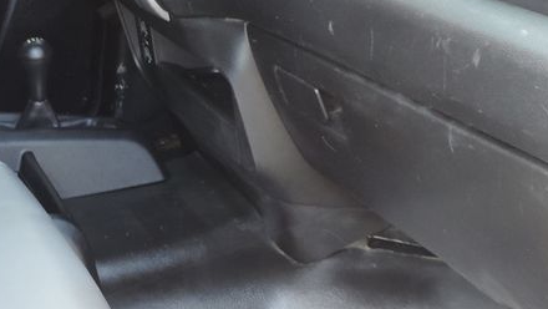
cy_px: 90
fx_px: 1105
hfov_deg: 27.0
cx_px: 65
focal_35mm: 76
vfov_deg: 15.9
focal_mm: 4.3
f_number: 3
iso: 180
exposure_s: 1/30
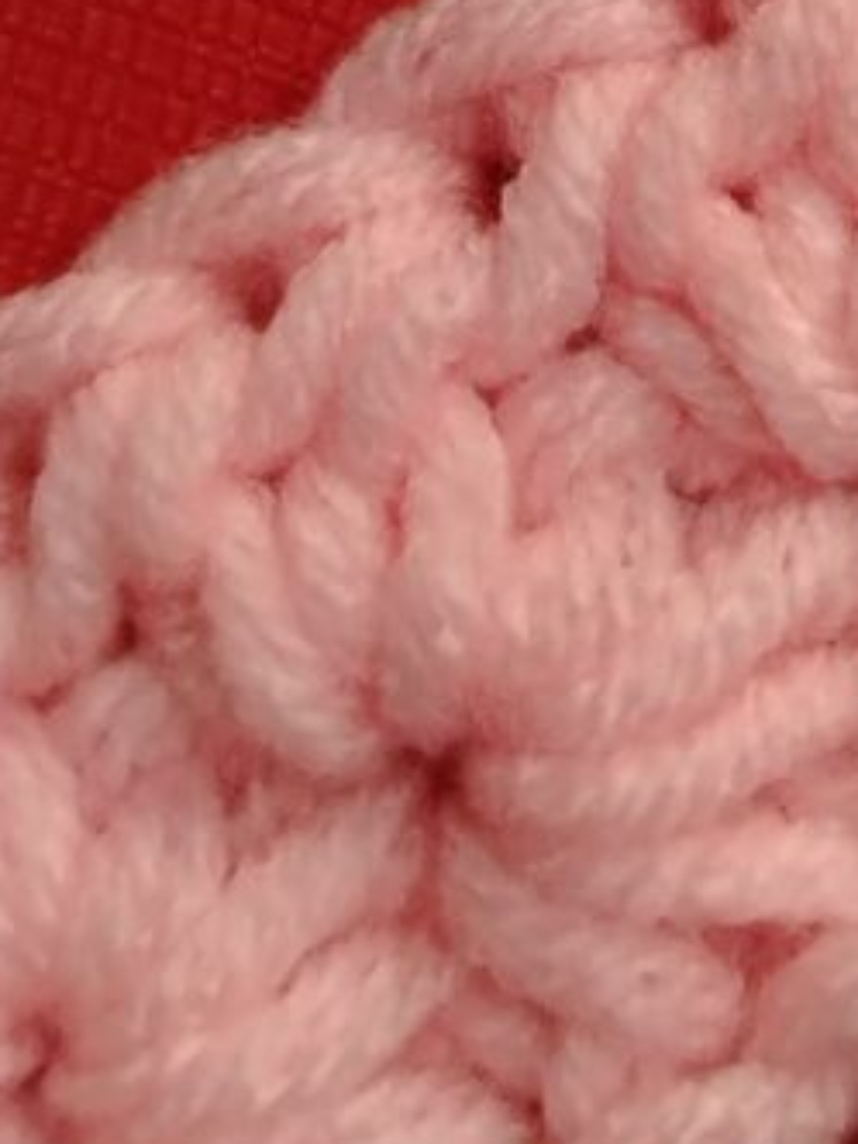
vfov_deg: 13.0
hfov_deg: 9.9
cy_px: -186
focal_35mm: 148
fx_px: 4891
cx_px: 896
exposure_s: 1/33.3
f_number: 1.75
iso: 2103
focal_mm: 5.25
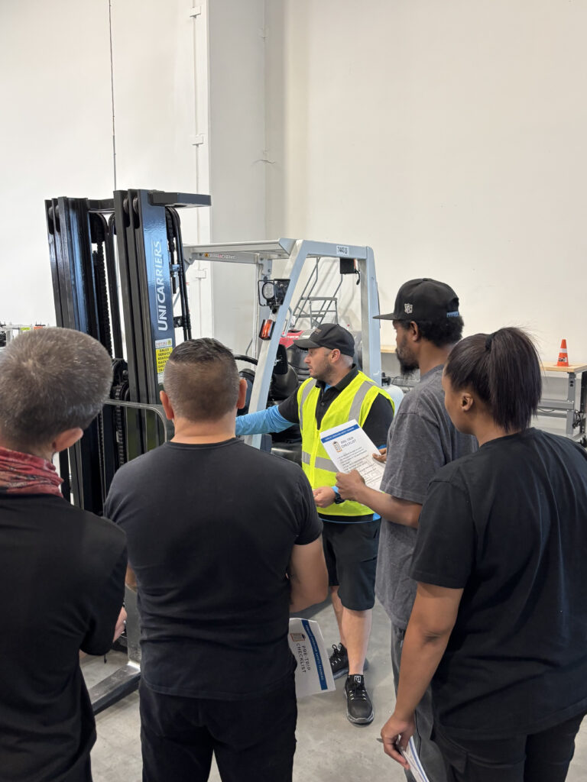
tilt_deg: -6.9
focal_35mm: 26
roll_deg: -0.6
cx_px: 294
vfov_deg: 67.3
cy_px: 391
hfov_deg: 53.1
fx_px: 588
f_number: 1.6
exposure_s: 1/60
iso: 160
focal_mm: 5.96
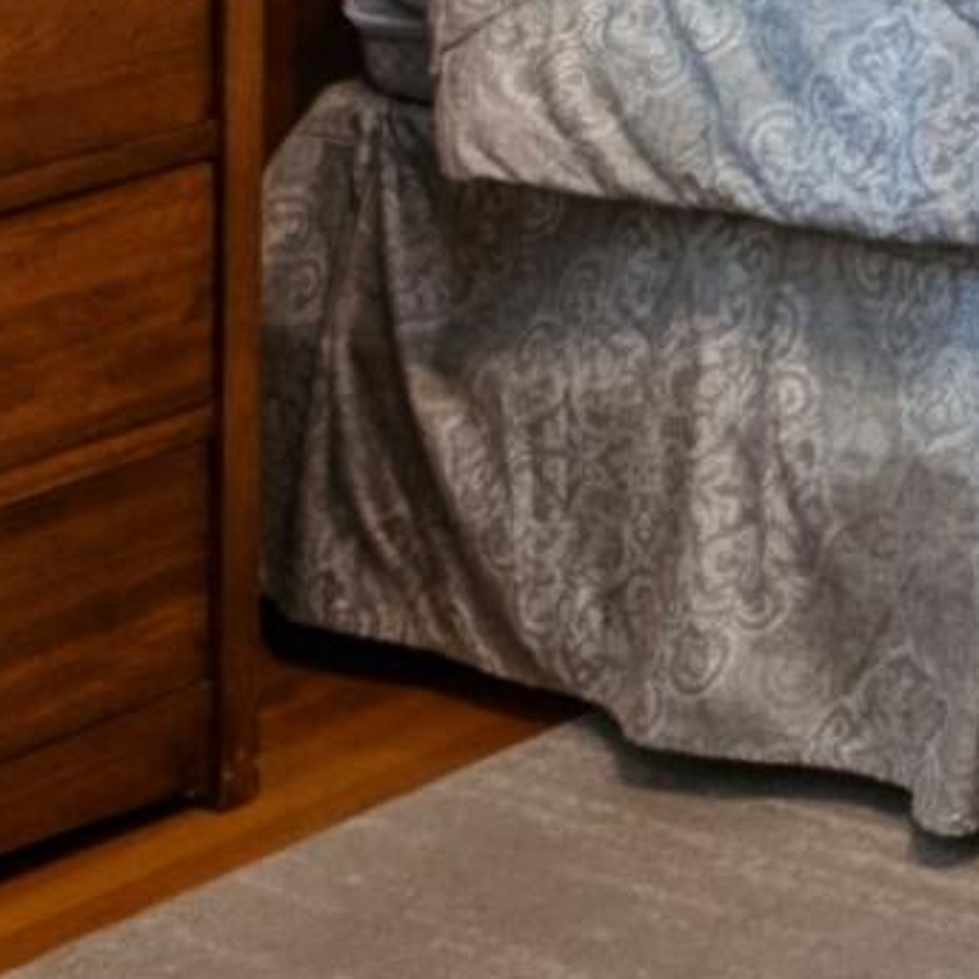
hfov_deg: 12.1
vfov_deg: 14.4
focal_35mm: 104
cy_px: -882
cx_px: 2580
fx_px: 3328
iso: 200
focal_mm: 14
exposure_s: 1/1.67
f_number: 11
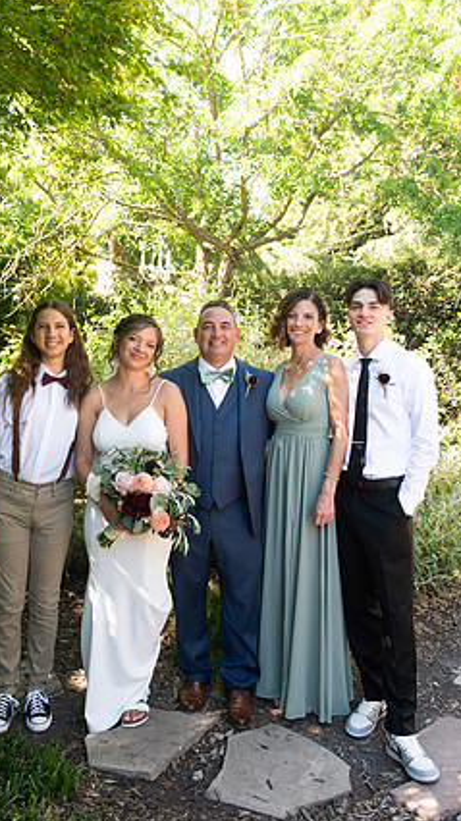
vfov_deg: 62.6
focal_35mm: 31
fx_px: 675
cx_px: 206
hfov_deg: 37.7
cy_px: 391
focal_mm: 28
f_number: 4.5
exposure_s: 1/320
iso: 640
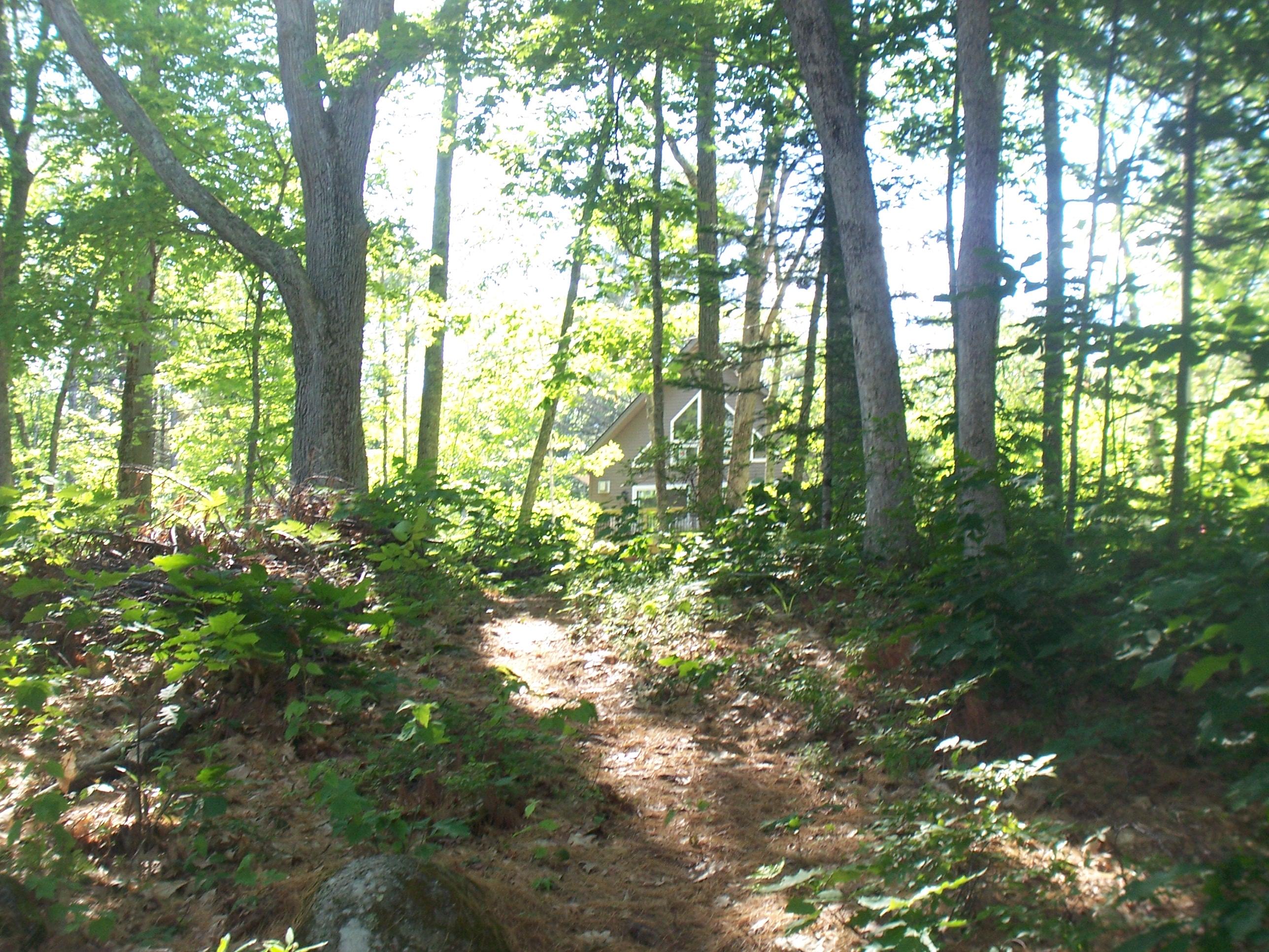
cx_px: 634
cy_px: 476
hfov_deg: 38.9
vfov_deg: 29.7
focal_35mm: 49
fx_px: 1796
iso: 100
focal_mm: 8
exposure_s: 1/80
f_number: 4
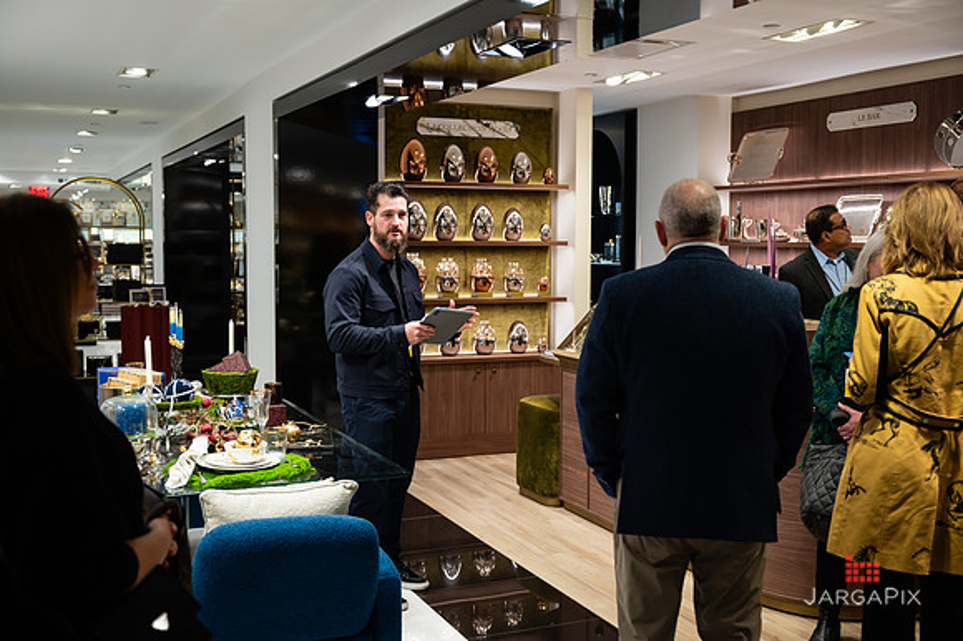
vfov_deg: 33.3
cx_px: 482
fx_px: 1070
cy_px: 320
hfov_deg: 48.4
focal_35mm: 40
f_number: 3.2
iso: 500
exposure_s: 1/160
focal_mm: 40
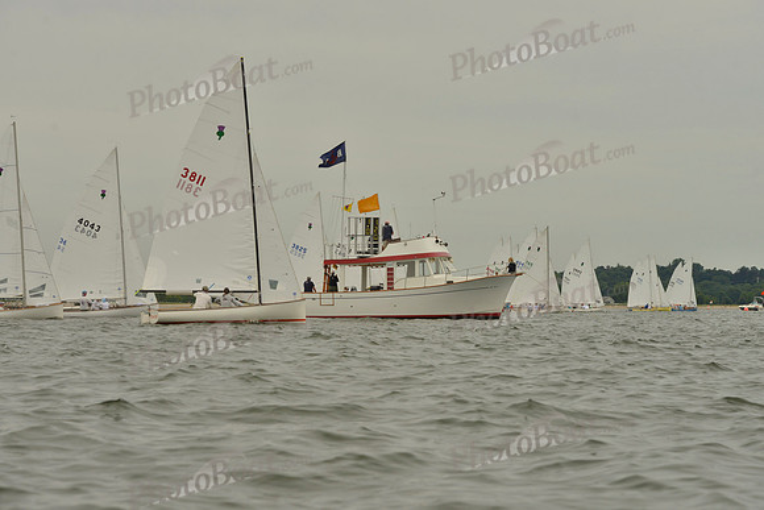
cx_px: 382
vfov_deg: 17.1
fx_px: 1698
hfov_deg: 25.4
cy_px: 255
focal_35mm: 80
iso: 400
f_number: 8
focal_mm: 80
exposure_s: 1/2000
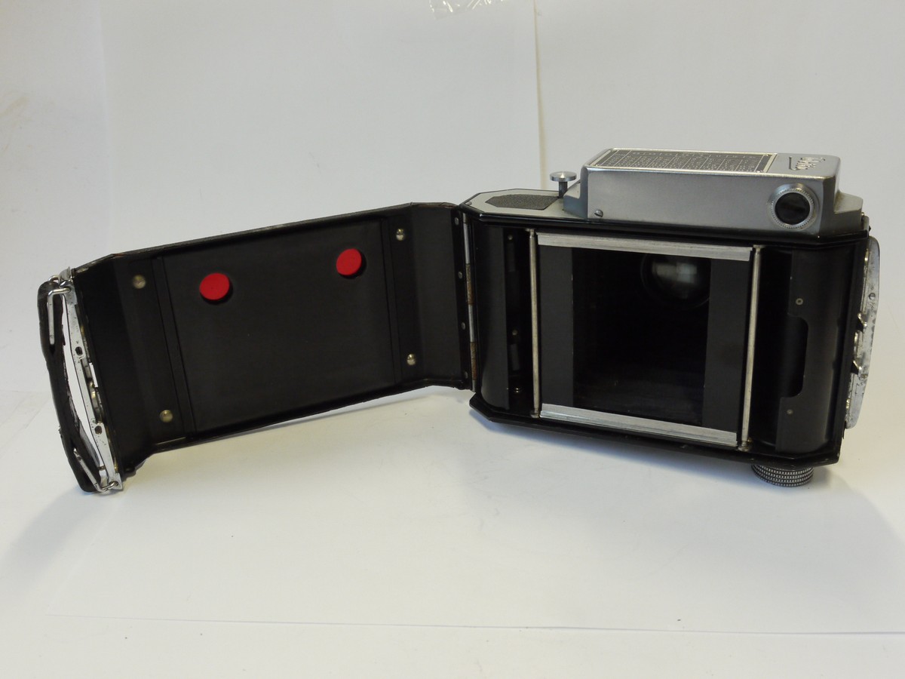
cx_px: 452
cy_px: 340
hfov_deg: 51.4
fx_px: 941
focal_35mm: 36
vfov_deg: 39.7
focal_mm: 18
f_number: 10
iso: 800
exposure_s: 1/30
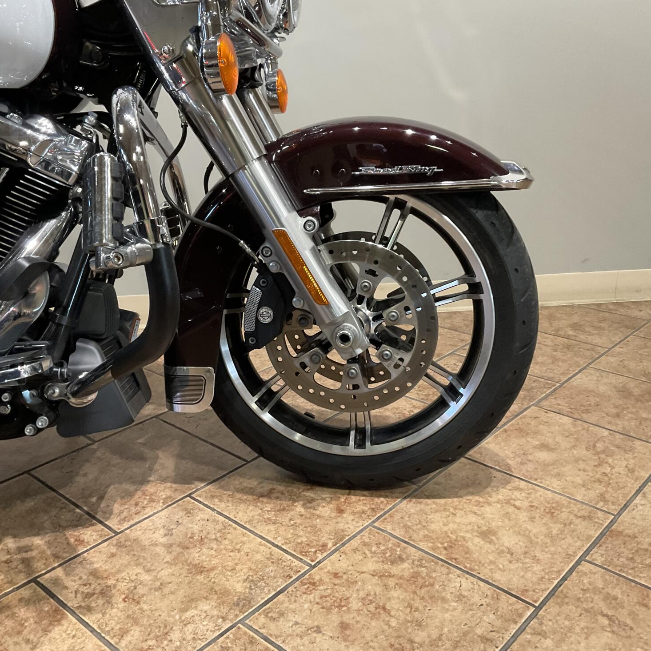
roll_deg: +0.9
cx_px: 306
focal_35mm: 35
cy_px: 333
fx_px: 745
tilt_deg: -20.7
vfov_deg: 47.2
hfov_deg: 47.2
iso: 125
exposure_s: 1/60
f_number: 1.8
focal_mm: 3
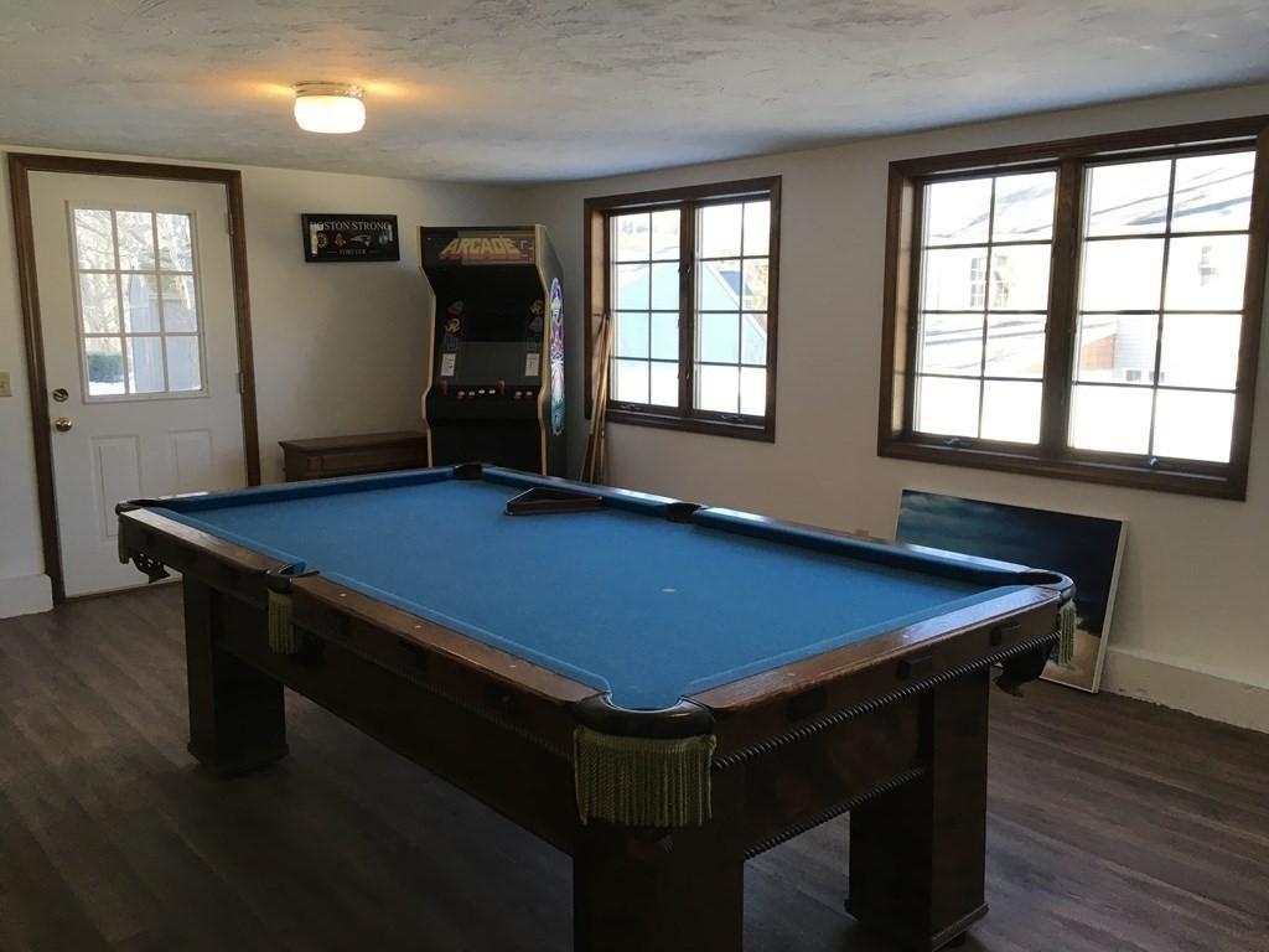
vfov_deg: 48.2
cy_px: 476
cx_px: 634
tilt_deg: -8.5
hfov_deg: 61.7
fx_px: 1063
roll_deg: -0.6
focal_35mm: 29
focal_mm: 4.15
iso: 25
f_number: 2.2
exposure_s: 1/30
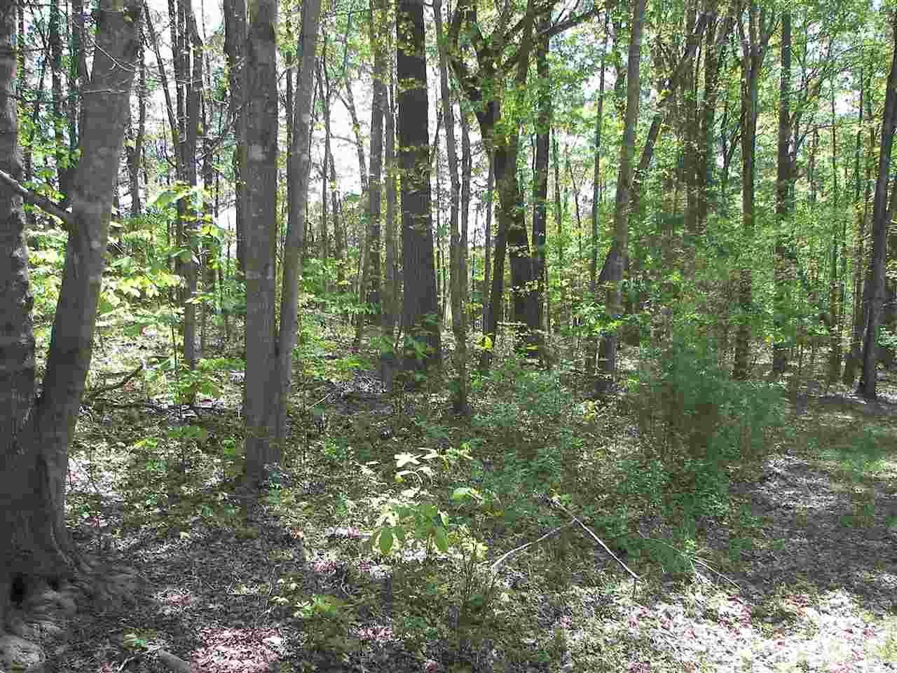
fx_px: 933
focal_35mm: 36
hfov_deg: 51.4
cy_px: 336
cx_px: 448
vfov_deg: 39.7
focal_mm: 6
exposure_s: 1/160
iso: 50
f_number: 2.8
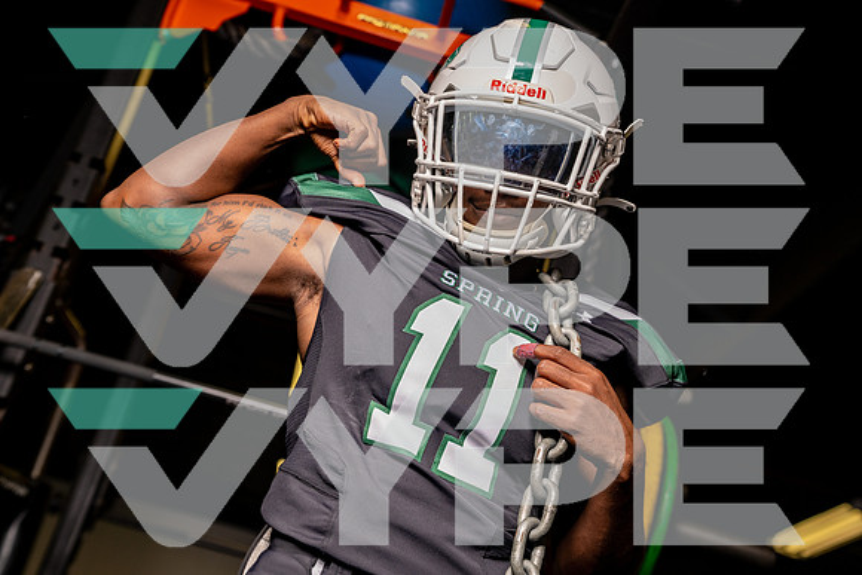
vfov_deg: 26.5
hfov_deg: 38.9
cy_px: 288
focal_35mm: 51
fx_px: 1221
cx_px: 431
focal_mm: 51
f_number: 4.5
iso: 320
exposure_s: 1/500
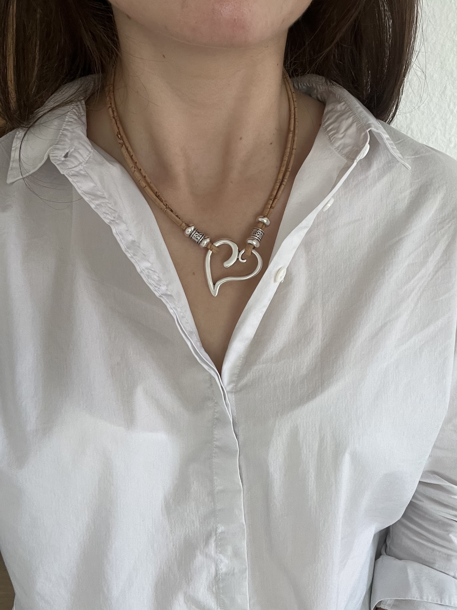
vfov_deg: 60.0
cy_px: 305
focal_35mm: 30
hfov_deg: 46.8
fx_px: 528
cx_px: 228
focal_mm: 2.71
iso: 160
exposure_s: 1/60
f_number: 2.2
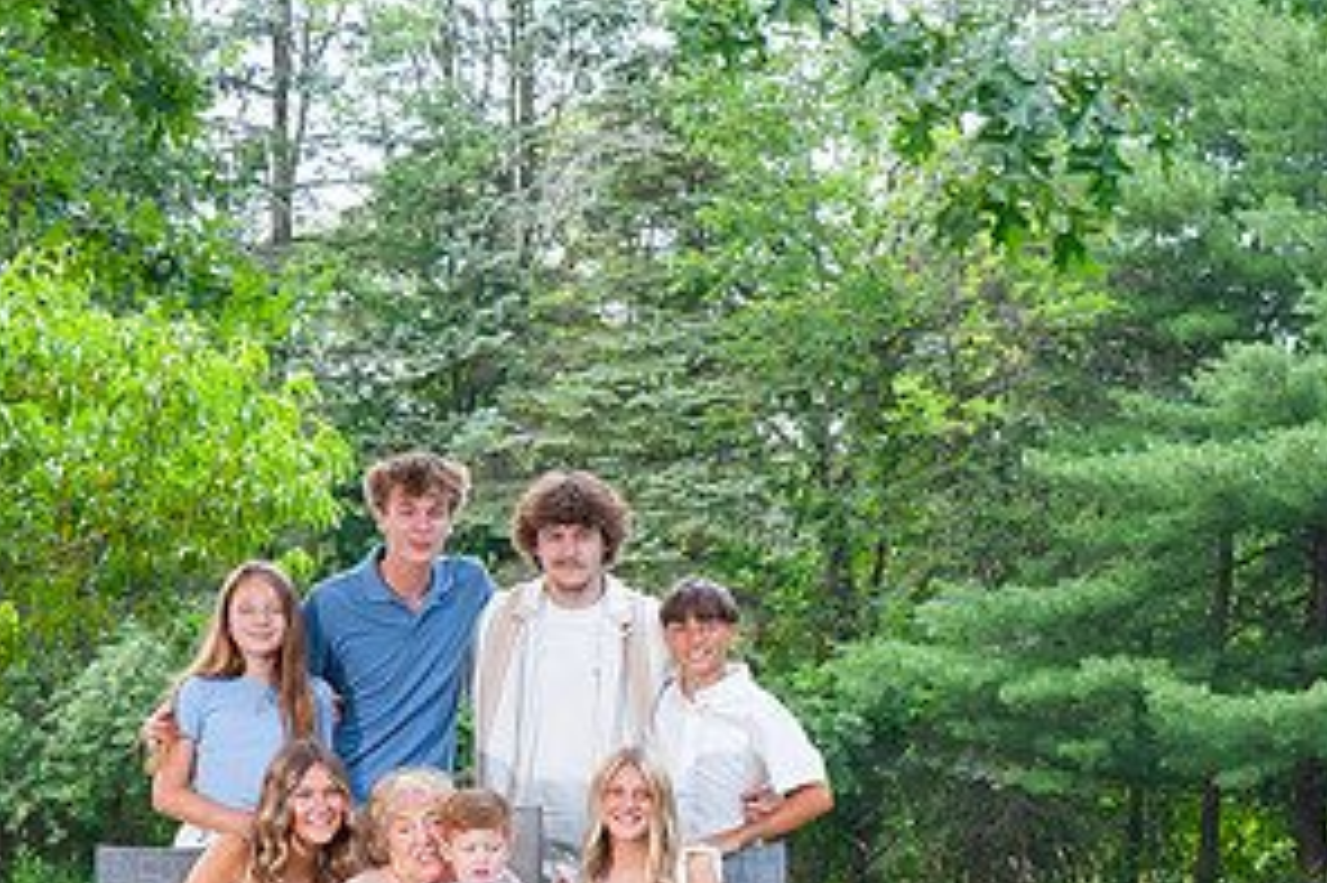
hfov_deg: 11.6
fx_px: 6557
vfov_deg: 7.7
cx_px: 636
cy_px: 650
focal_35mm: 178
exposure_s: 1/100
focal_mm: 70
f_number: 14
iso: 800
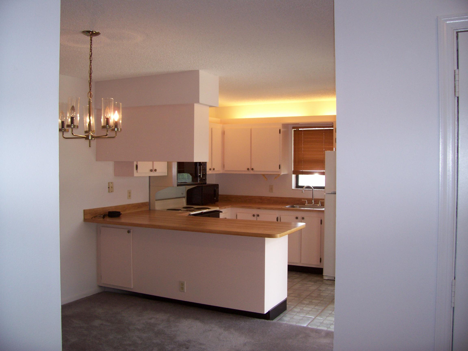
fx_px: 460
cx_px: 234
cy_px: 176
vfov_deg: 41.8
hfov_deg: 54.0
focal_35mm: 34
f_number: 2.7
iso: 80
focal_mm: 5.6
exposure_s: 1/64
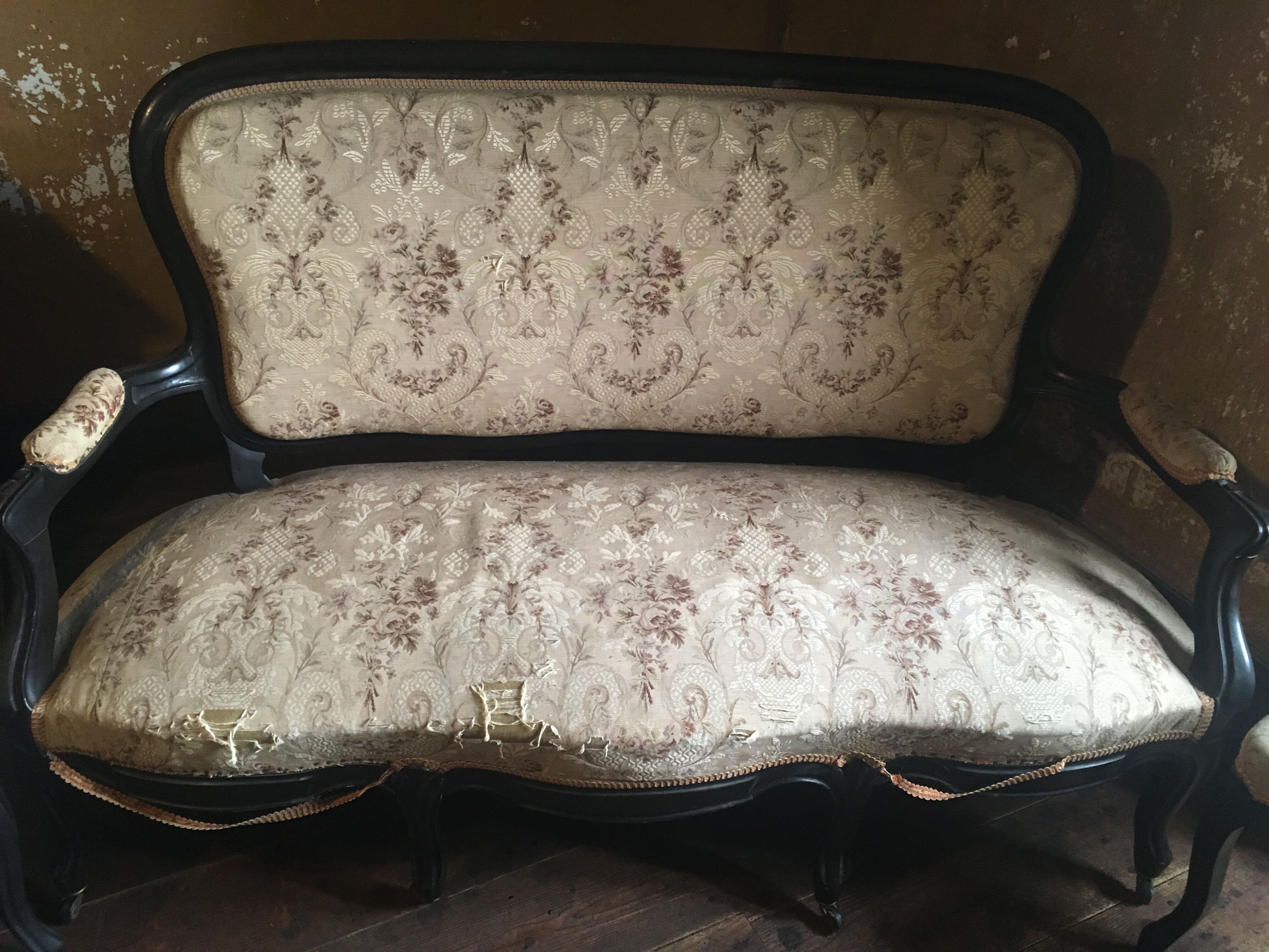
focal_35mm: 29
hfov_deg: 61.7
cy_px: 476
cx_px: 634
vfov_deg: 48.2
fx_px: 1063
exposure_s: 1/33
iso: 160
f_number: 2.2
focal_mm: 4.15
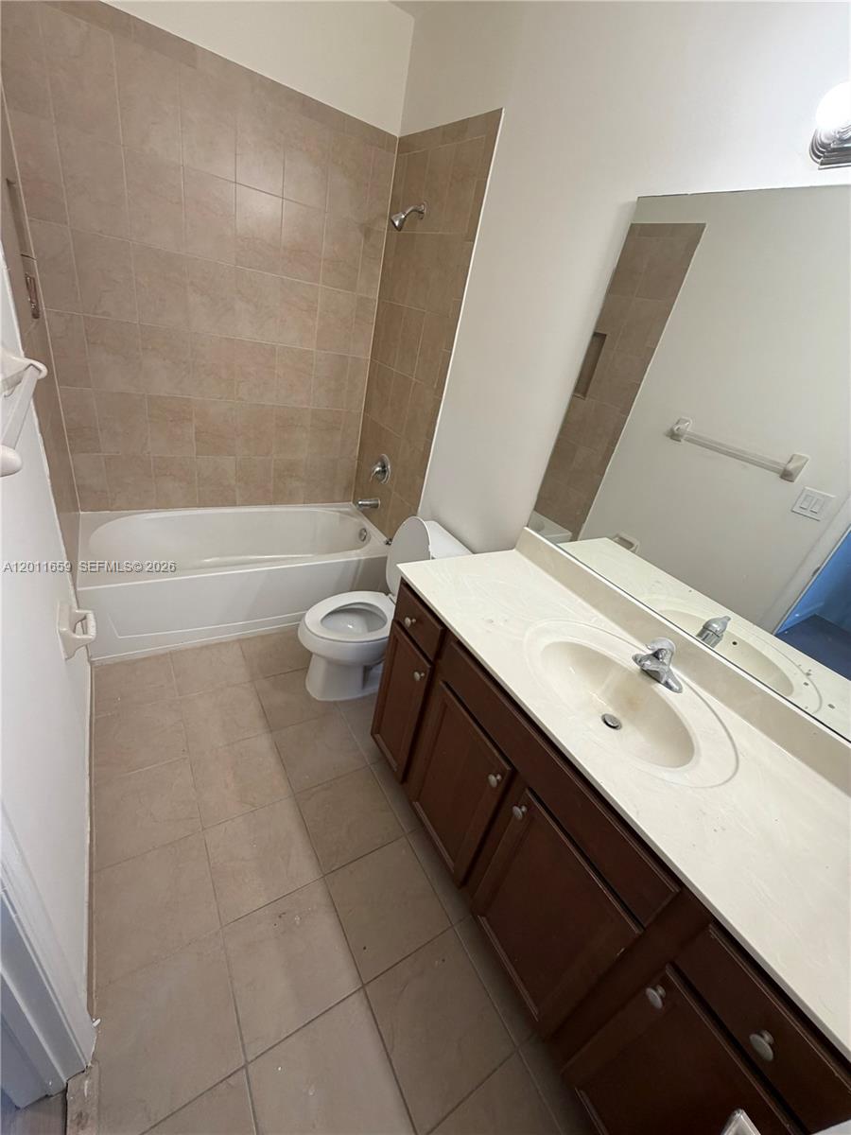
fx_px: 459
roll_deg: -12.3
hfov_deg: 85.7
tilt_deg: -28.1
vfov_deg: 102.1
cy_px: 568
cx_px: 426
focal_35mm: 14
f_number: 2.2
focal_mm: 2.22
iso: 200
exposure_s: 1/120
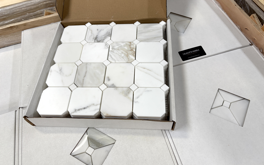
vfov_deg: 44.5
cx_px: 131
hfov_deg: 66.5
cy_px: 80
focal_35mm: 28
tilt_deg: -55.9
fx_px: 201
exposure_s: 1/122
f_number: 1.6
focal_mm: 5.96
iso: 32
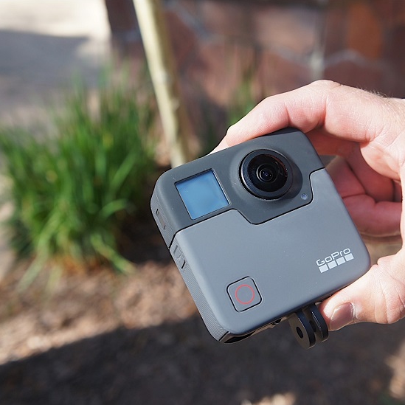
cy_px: 204
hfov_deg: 32.3
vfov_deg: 32.4
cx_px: 250
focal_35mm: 53
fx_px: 697
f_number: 4.5
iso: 200
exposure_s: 1/250
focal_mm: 27
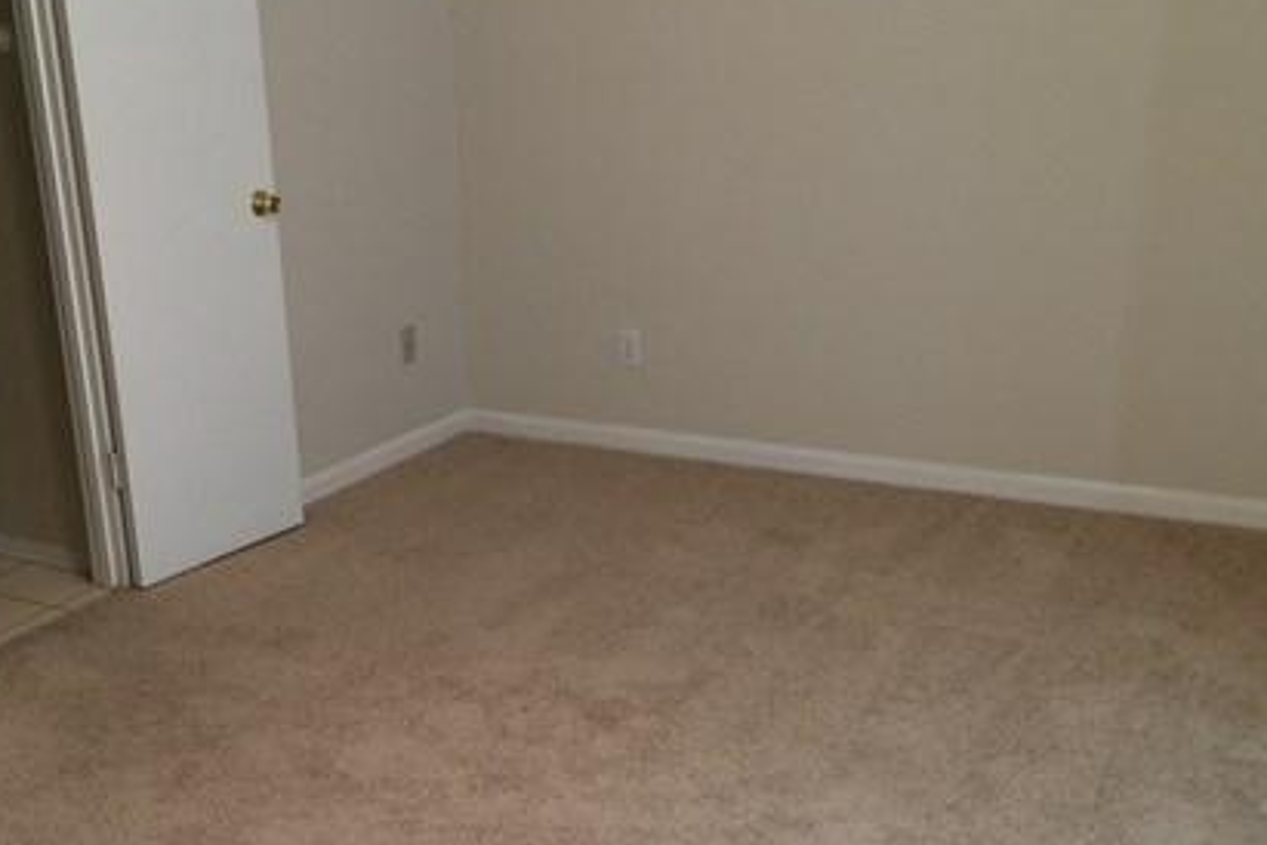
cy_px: 601
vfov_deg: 28.3
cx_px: 502
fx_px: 1654
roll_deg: +1.6
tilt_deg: -22.1
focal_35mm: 47
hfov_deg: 41.7
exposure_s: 1/30
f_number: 2.2
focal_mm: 4.15
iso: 100
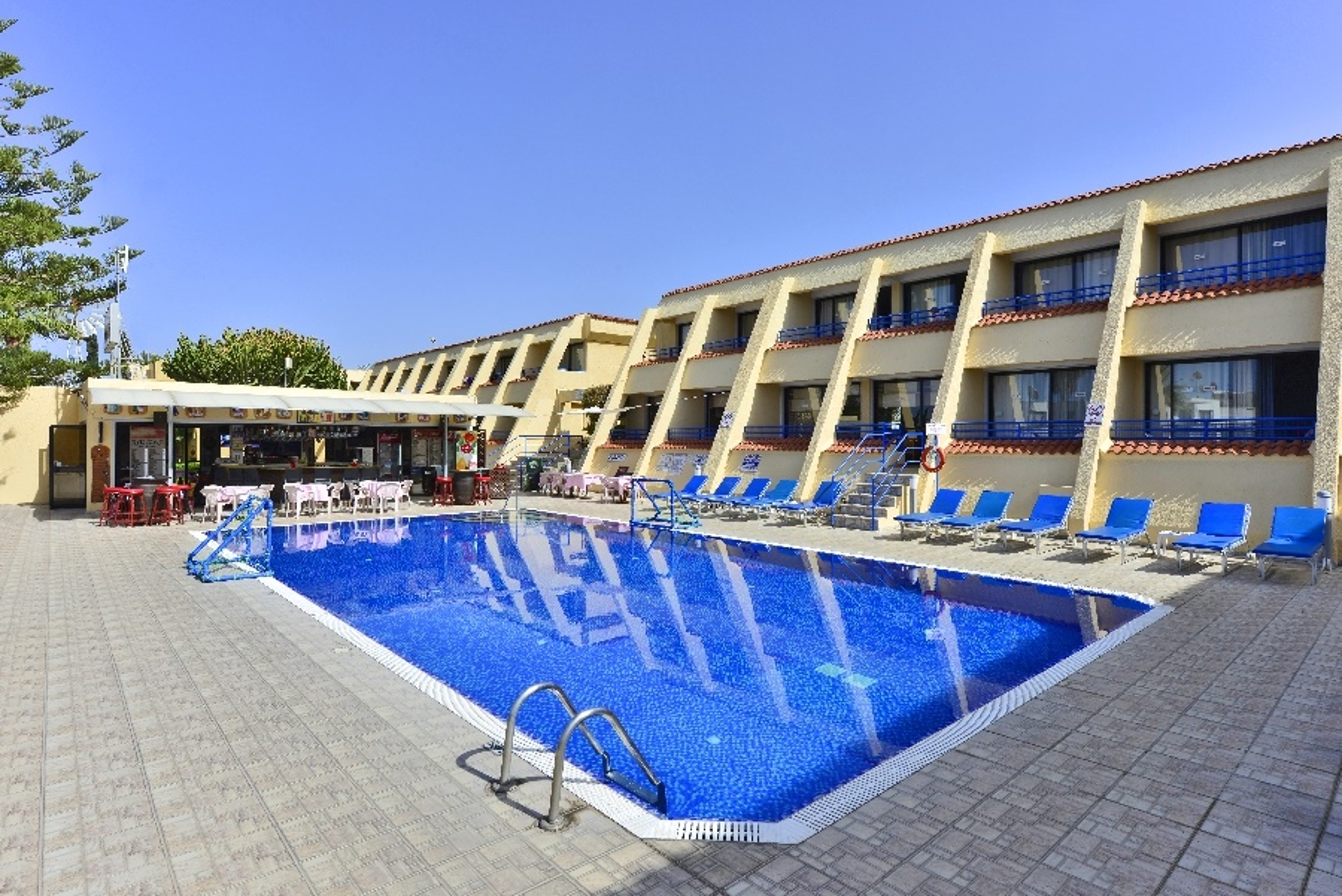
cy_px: 448
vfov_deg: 67.4
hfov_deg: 90.0
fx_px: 671
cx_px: 671
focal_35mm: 18
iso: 100
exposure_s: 1/200
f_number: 11
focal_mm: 18
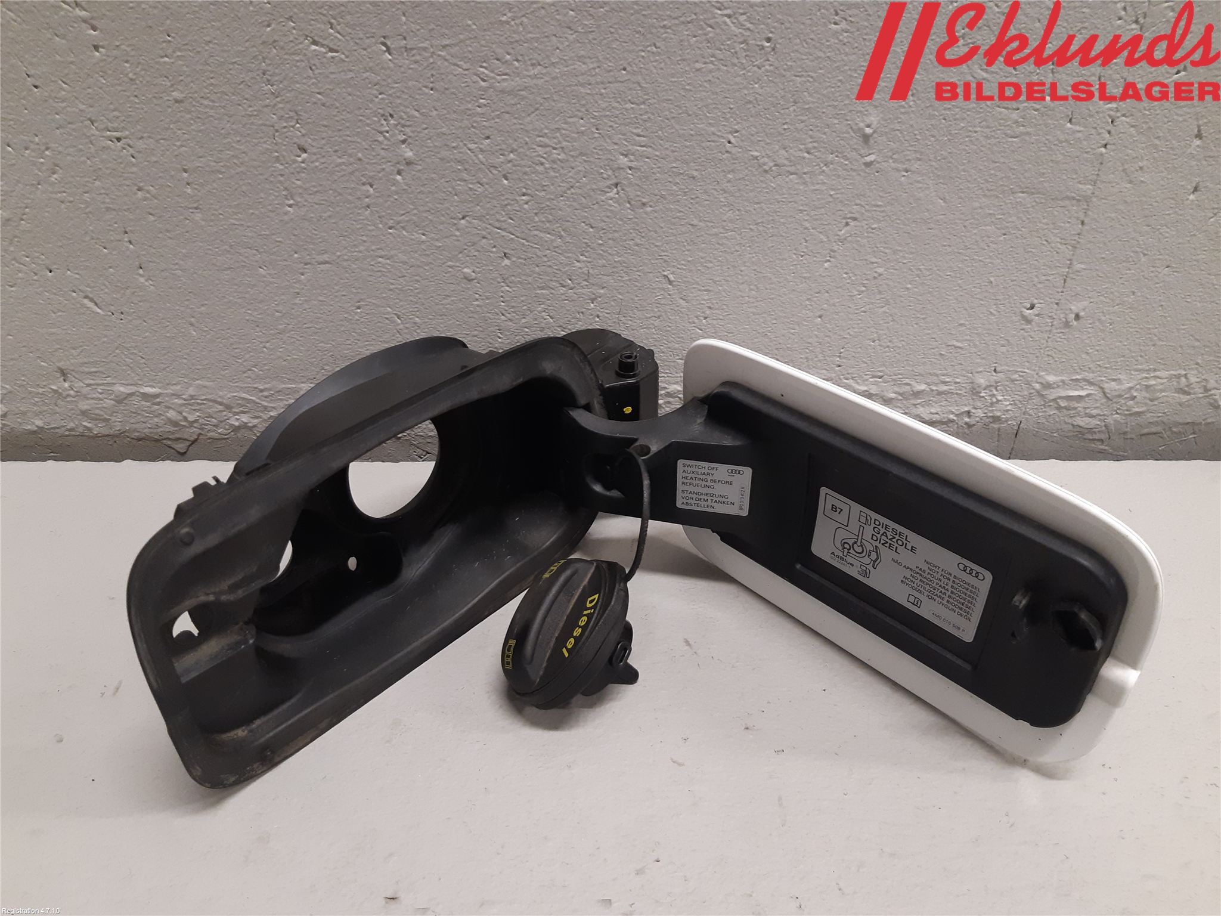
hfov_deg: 67.3
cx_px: 610
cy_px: 458
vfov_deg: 53.1
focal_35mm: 26
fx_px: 917
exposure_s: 1/50
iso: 200
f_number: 1.7
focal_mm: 3.93
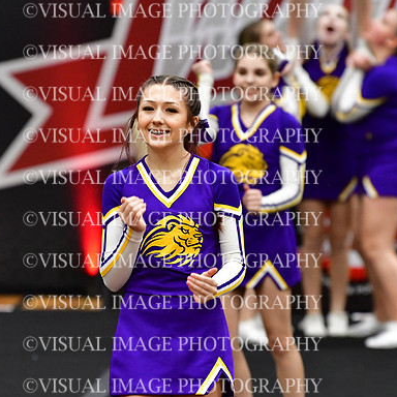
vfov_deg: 4.6
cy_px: 198
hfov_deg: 4.6
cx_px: 173
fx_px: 4996
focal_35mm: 385
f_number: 3.5
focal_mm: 200
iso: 5000
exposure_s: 1/500
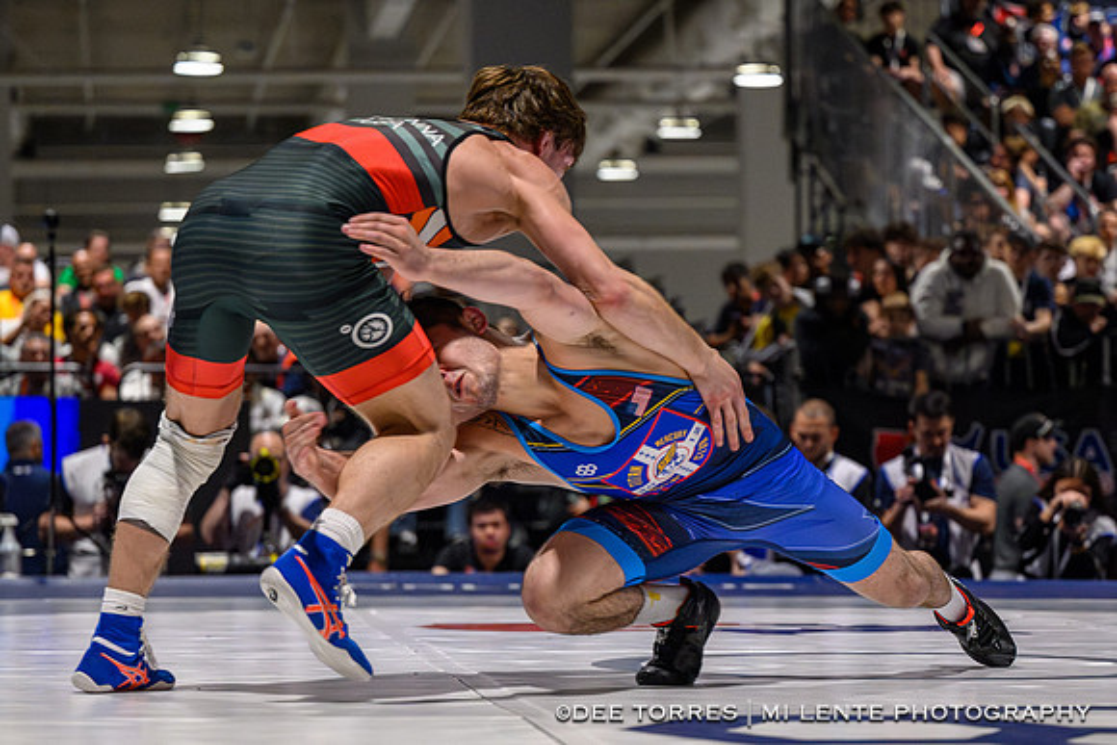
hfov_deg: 17.4
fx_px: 3640
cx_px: 664
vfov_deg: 11.7
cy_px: 440
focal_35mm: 117
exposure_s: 1/800
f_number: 2.8
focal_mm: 83
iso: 8000
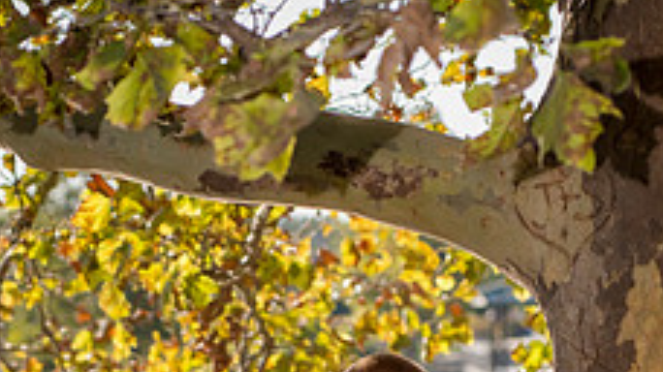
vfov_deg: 6.7
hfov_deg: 12.1
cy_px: 616
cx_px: 384
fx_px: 3128
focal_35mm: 178
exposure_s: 1/640
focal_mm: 86
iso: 400
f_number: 5.6
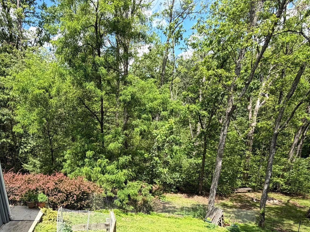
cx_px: 127
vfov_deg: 50.6
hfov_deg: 68.8
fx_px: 224
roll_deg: -0.6
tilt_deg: -20.7
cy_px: 194
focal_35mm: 25
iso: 40
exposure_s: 1/694
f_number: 2.2
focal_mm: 2.22
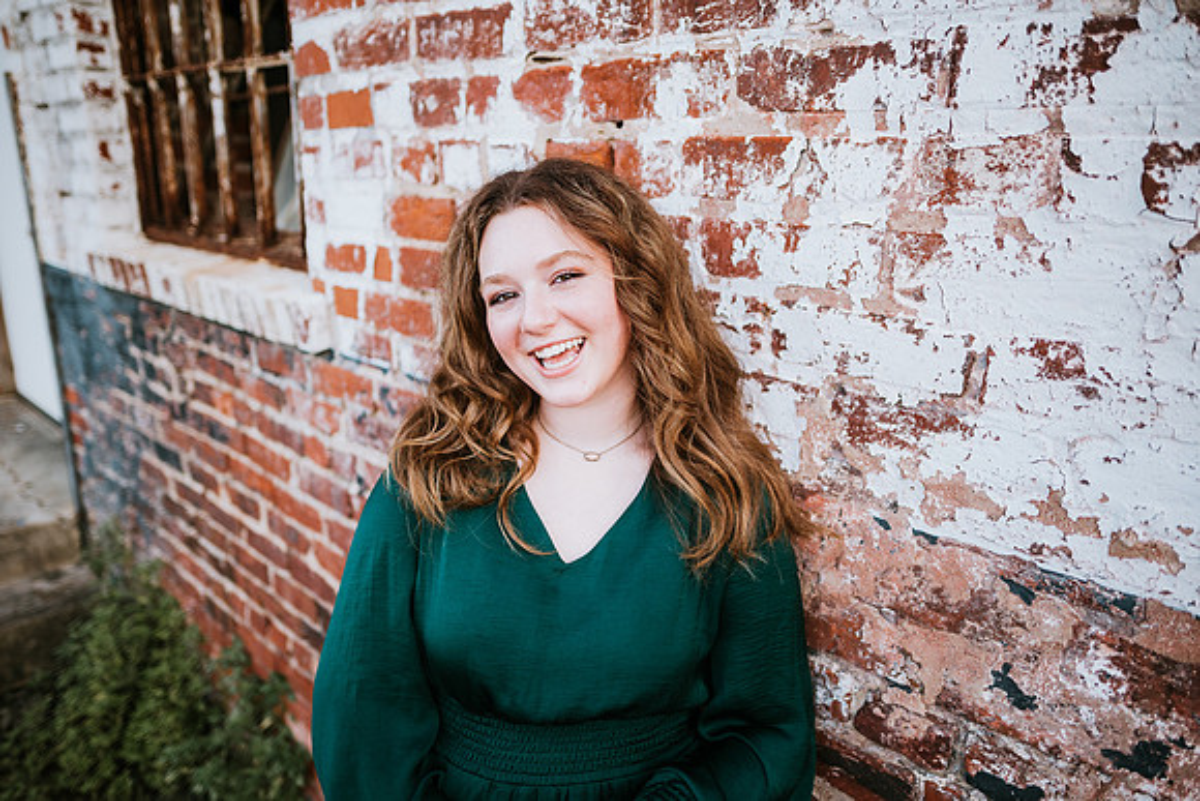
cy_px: 400
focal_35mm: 24
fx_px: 800
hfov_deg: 73.7
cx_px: 600
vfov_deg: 53.2
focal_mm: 24
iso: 100
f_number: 2
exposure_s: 1/400
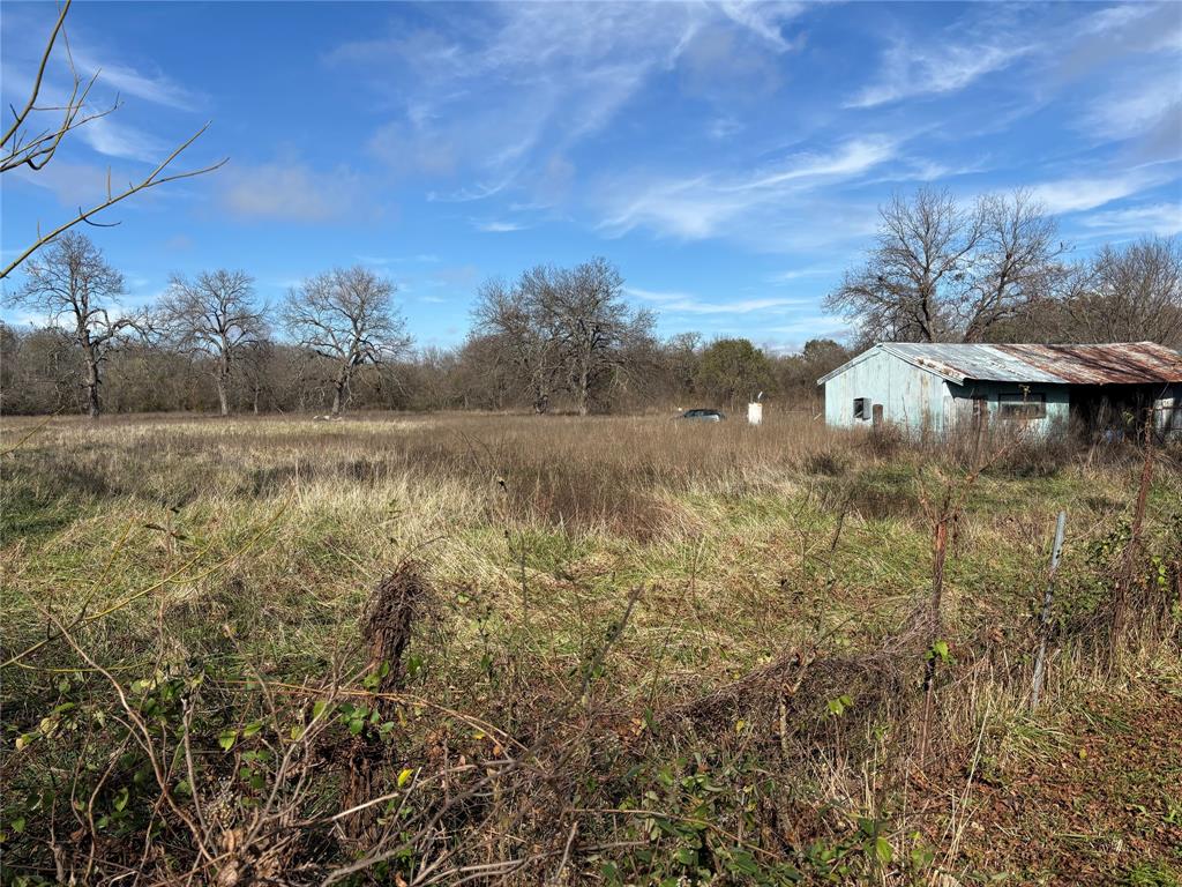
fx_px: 888
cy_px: 444
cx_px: 591
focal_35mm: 26
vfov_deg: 53.1
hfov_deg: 67.3
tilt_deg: -2.2
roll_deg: +1.4
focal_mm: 5.96
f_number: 1.6
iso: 50
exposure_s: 1/3650
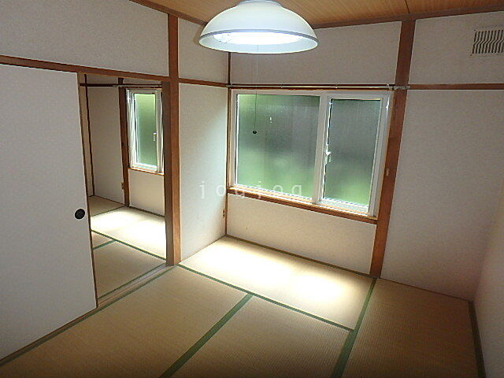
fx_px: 306
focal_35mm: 21
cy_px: 189
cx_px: 252
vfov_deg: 63.4
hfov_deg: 79.0
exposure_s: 1/200
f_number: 3.5
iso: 125
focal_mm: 3.7
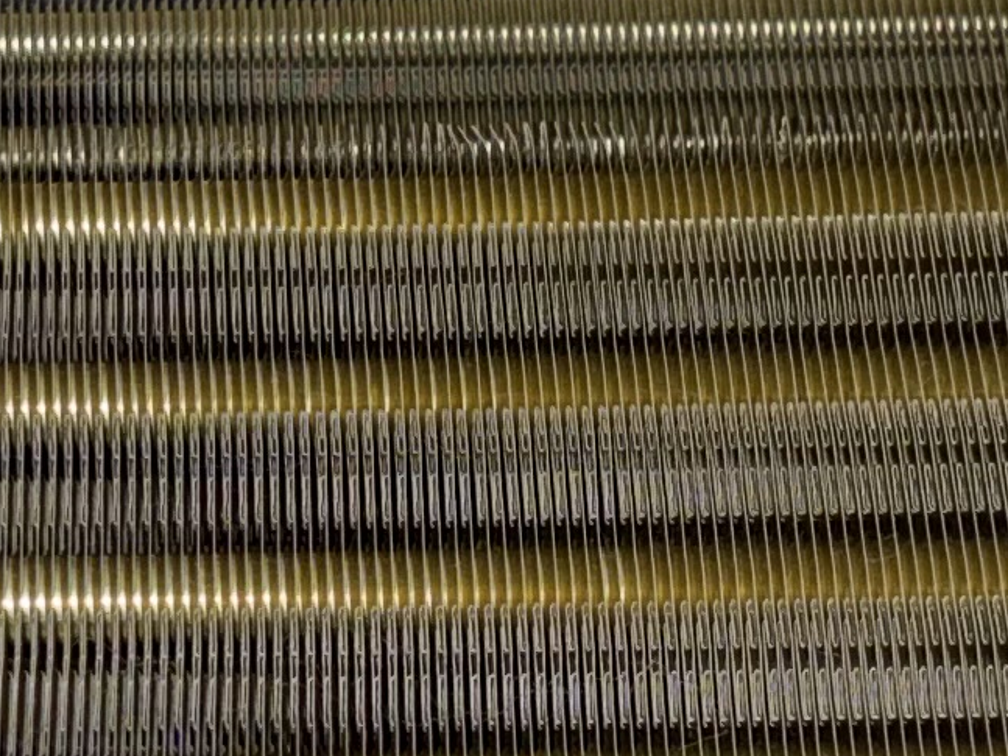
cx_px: 120
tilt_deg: -3.3
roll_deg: +1.1
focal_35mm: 162
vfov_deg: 9.2
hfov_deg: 12.1
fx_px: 4716
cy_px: 421
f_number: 1.6
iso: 64
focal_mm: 5.96
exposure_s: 1/48
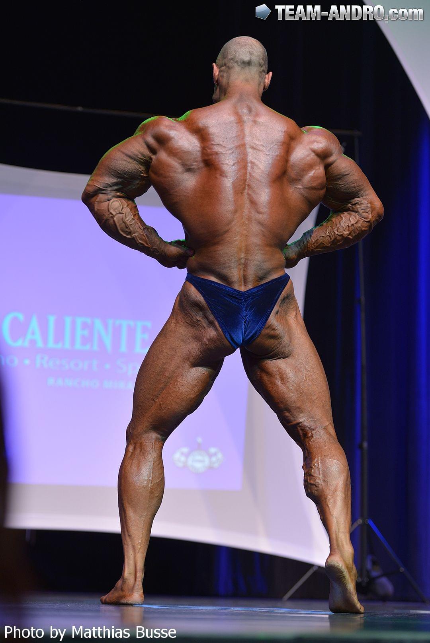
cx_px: 215
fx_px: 1610
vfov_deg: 22.6
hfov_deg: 15.2
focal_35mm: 90
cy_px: 322
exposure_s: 1/125
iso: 800
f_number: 3.2
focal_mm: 90
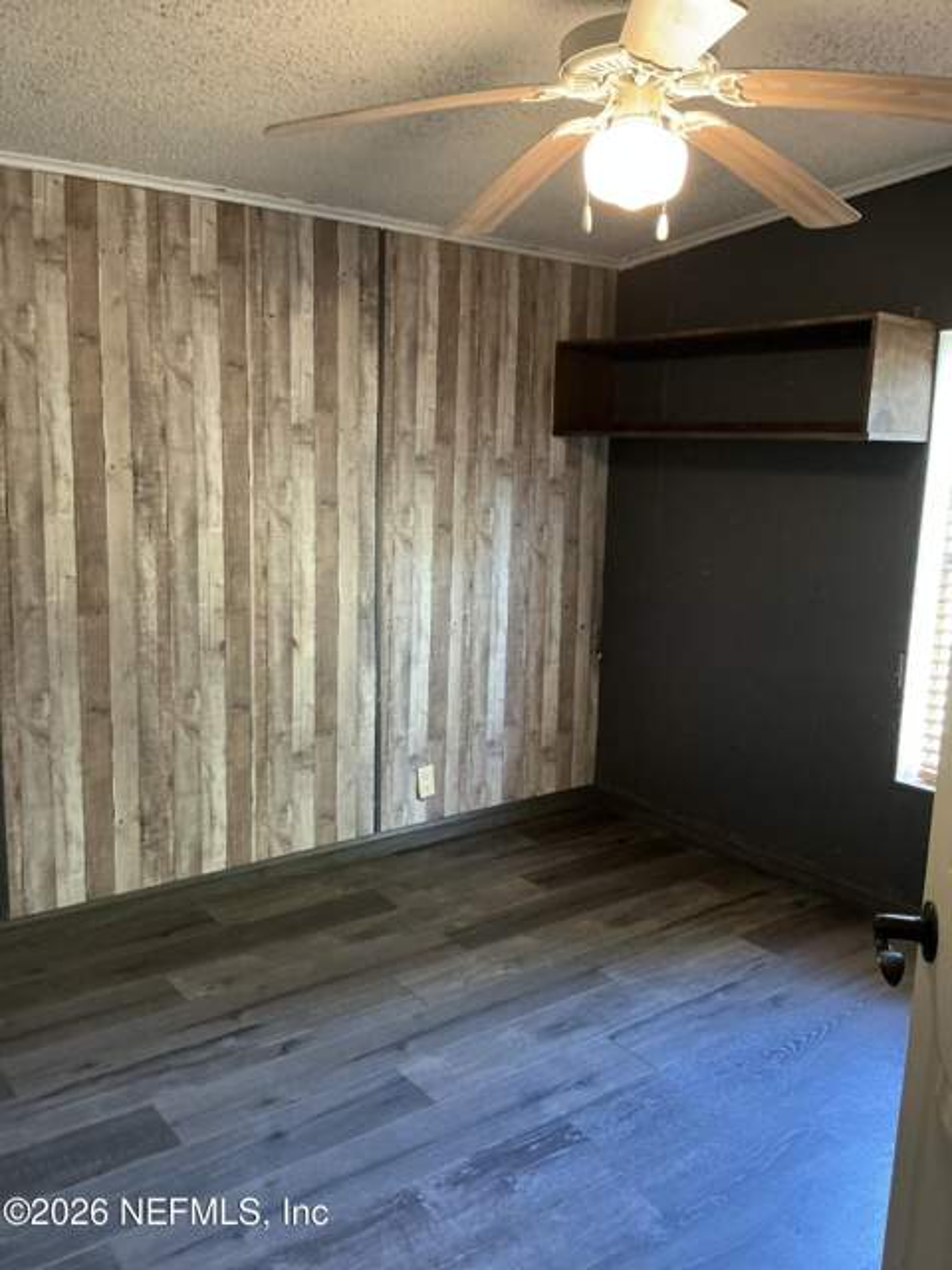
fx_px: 1027
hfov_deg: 49.7
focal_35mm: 28
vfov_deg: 63.4
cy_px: 635
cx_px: 476
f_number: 1.8
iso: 320
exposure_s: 1/40
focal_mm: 3
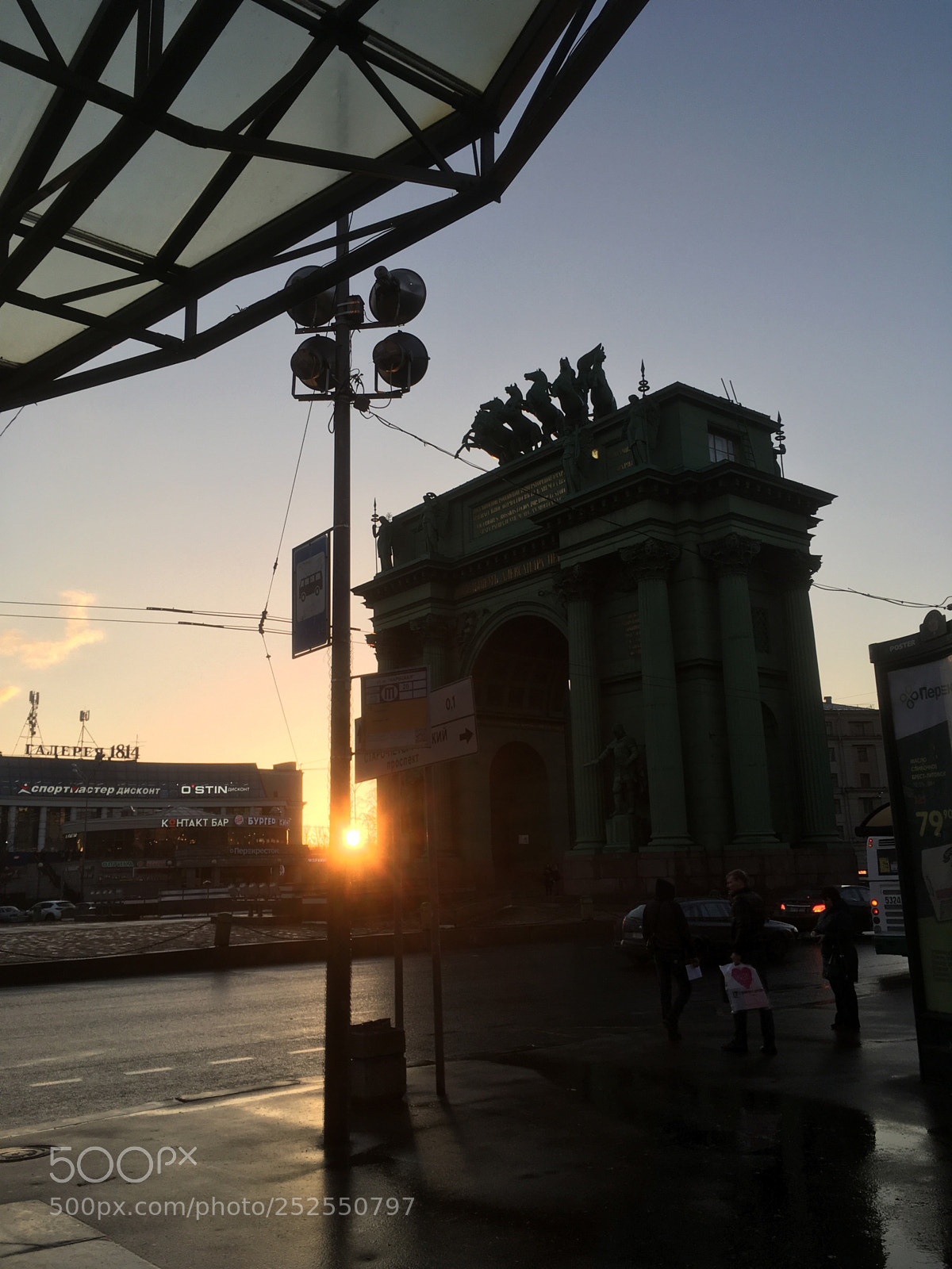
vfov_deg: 61.7
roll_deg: +2.5
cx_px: 476
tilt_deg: +11.8
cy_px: 634
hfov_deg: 48.2
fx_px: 1063
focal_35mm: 29
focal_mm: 4.15
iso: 25
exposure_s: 1/523
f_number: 2.2
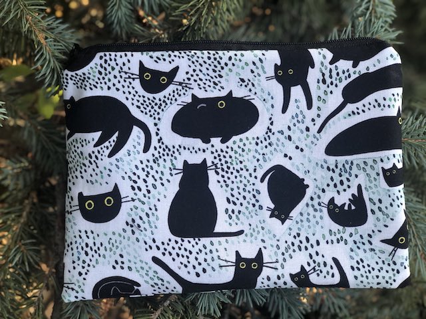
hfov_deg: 33.8
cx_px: 213
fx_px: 701
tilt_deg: -69.8
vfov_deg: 25.7
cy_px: 160
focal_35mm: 57
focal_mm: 6.6
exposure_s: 1/30
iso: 25
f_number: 2.8
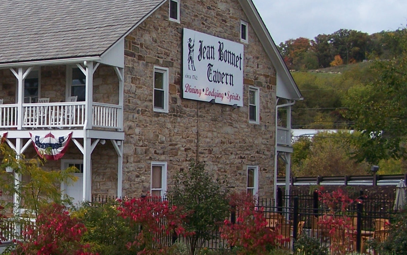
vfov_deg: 17.2
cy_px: 136
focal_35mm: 76
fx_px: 843
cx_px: 24
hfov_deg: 26.1
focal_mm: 6.3
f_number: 4
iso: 80
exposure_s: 1/1000
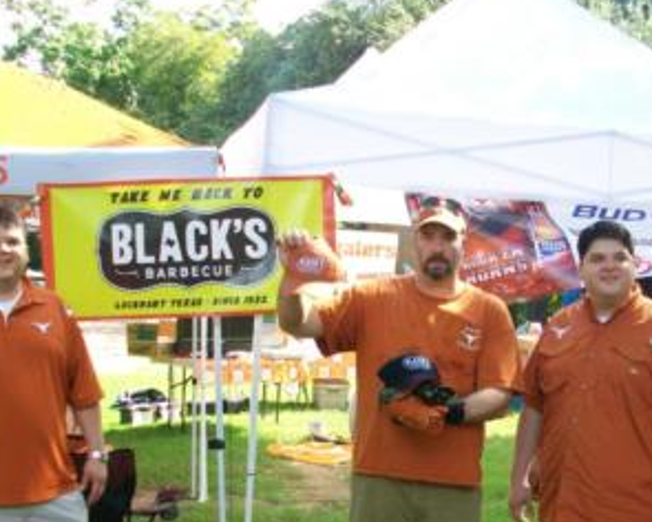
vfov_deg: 28.4
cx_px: 424
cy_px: 348
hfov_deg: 35.1
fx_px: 1023
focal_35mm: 53
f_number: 2.8
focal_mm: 5.7
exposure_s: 1/125
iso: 64
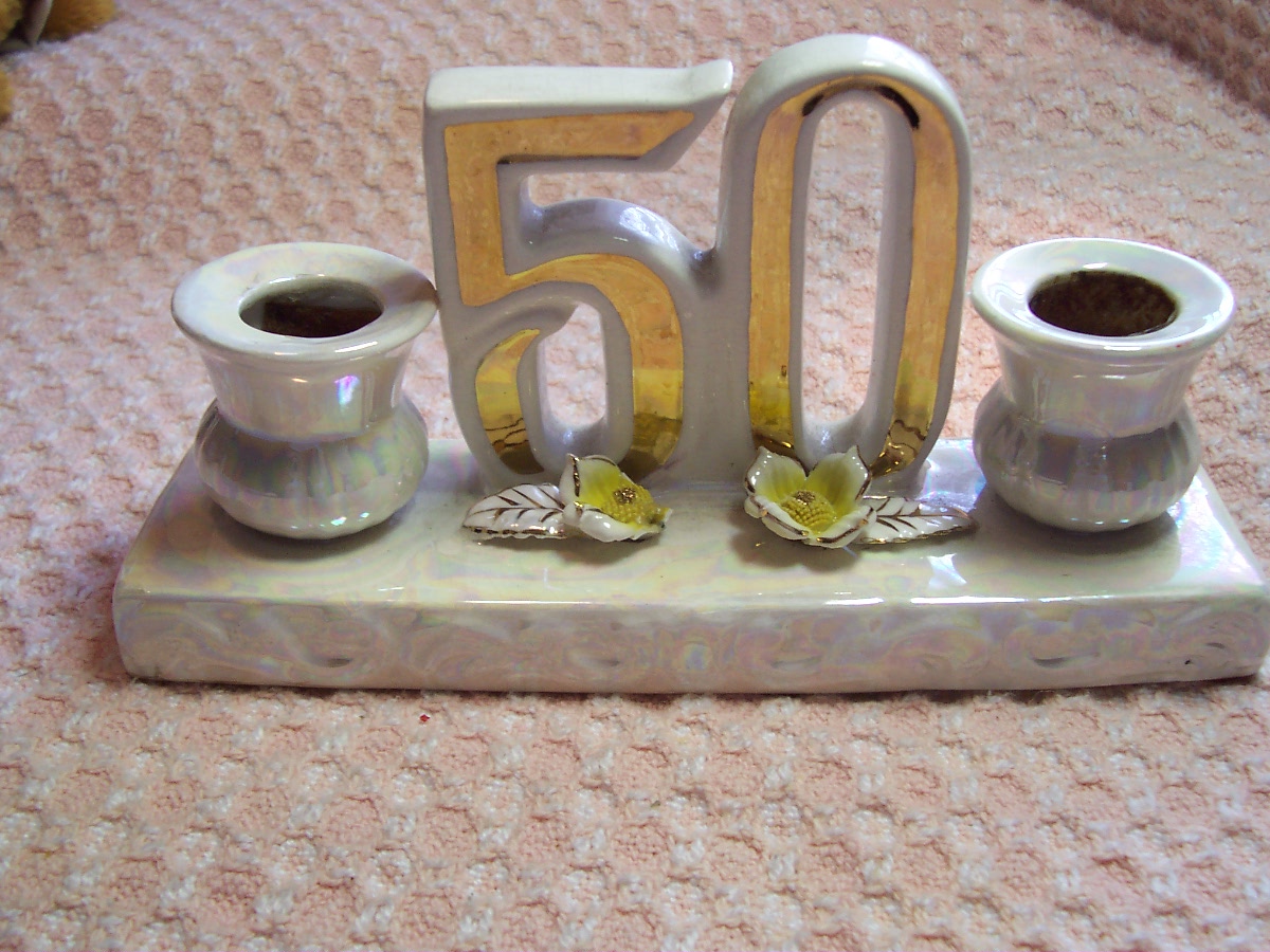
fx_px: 1357
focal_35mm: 37
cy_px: 476
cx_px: 635
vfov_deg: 38.7
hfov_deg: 50.1
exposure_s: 1/60
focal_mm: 5.6
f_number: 2.8
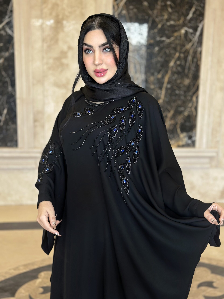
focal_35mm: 48
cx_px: 112
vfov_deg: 39.7
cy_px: 150
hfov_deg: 30.3
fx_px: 414
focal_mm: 6.86
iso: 80
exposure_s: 1/50
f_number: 1.78
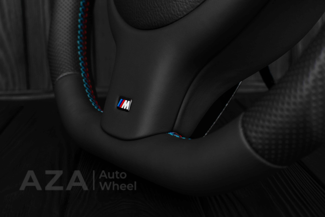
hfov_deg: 37.8
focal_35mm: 52
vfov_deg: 25.8
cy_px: 108
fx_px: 474
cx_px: 162
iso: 500
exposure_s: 1/125
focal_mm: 35
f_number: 6.3
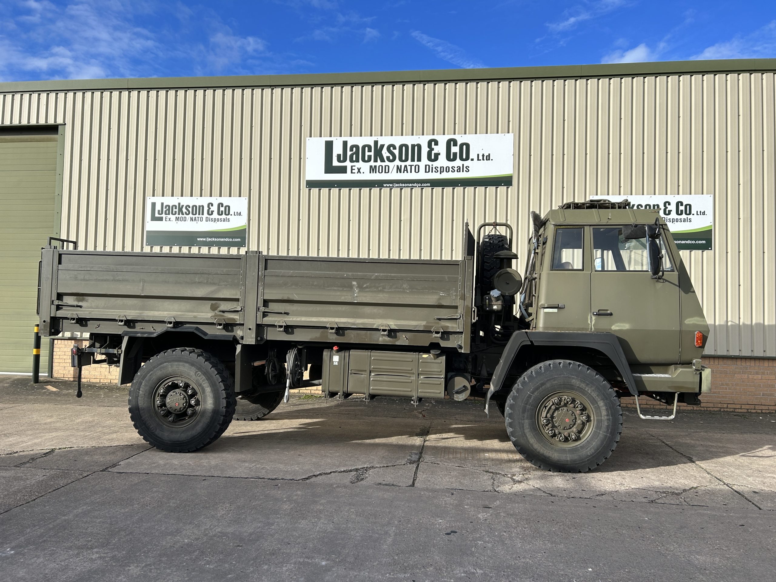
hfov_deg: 67.3
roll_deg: -2.0
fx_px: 583
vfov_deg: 53.1
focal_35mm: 26
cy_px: 291
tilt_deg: +3.5
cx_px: 388
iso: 50
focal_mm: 5.7
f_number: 1.5
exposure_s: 1/2994
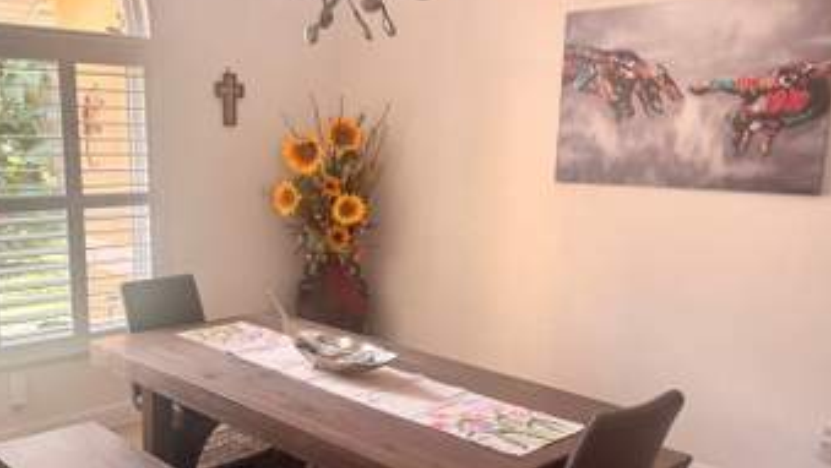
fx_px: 816
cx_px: 341
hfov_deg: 53.7
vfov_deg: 31.9
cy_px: 284
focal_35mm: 37
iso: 125
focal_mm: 6.76
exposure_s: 1/121
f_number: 1.78
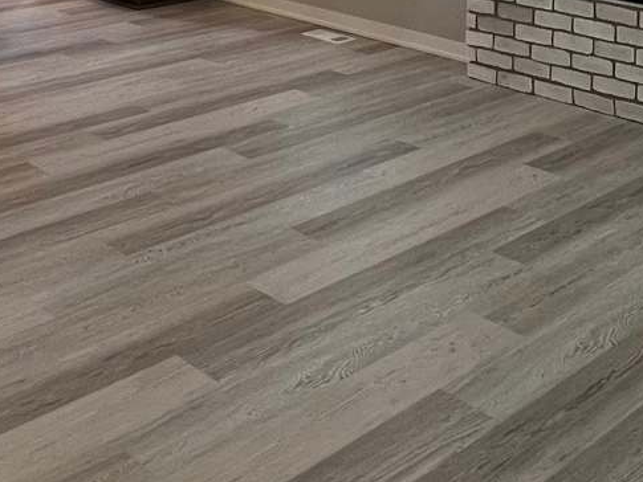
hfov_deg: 35.3
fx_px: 1003
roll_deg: -0.4
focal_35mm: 54
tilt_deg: +0.1
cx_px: 416
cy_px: -241
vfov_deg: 22.3
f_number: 1.8
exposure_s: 1/122
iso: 100
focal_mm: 1.57
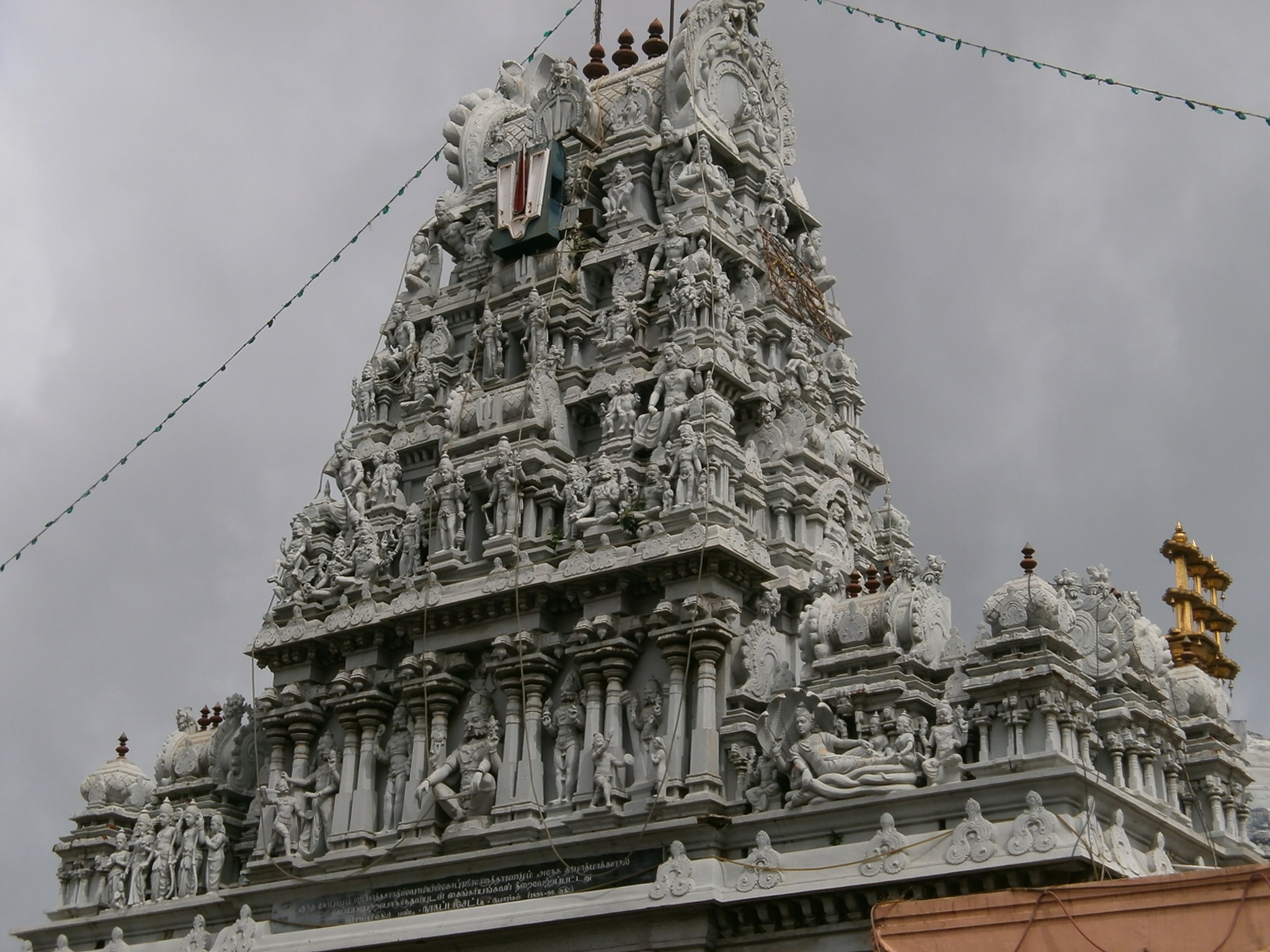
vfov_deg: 23.3
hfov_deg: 30.7
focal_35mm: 63
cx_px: 635
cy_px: 476
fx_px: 2311
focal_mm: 11.1
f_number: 16
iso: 100
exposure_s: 1/160
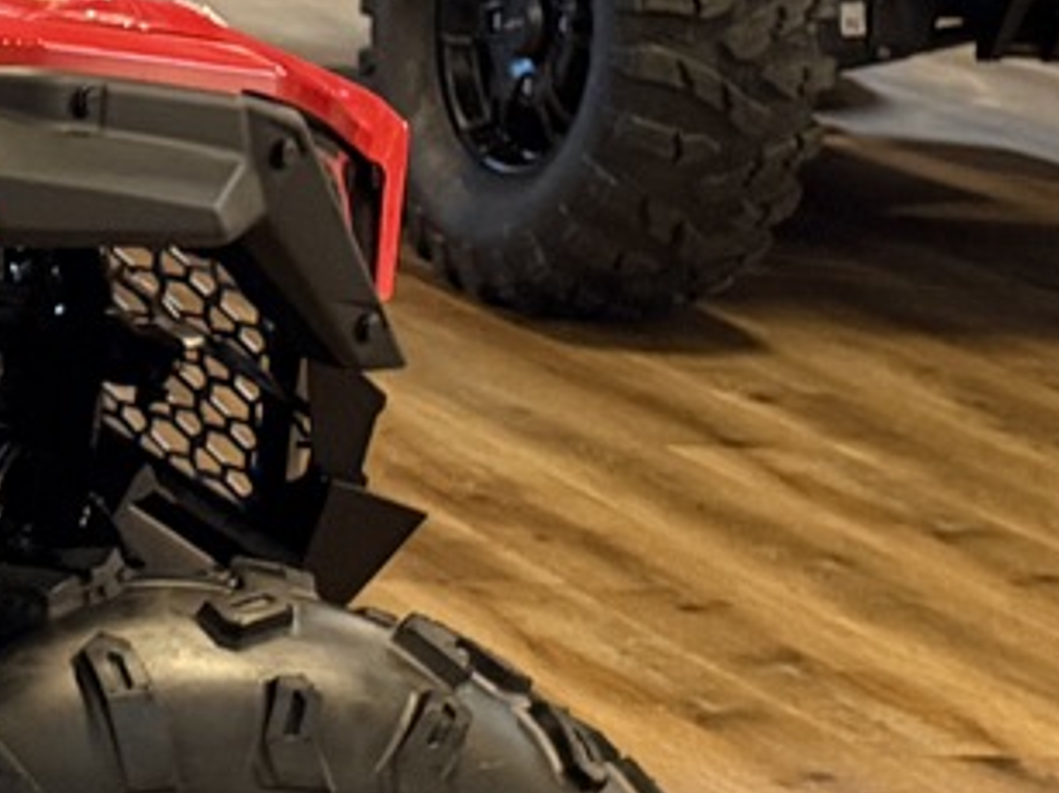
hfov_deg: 12.1
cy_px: 0
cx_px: -1594
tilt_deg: -9.8
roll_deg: -1.6
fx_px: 3823
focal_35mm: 125
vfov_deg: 11.7
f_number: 1.78
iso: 500
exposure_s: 1/60
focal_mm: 6.76
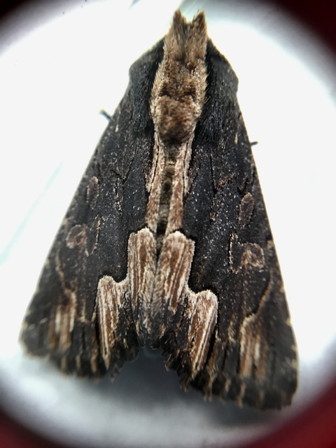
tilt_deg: -82.7
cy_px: 224
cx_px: 168
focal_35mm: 31
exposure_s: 1/33
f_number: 2.4
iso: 50
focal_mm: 3.3
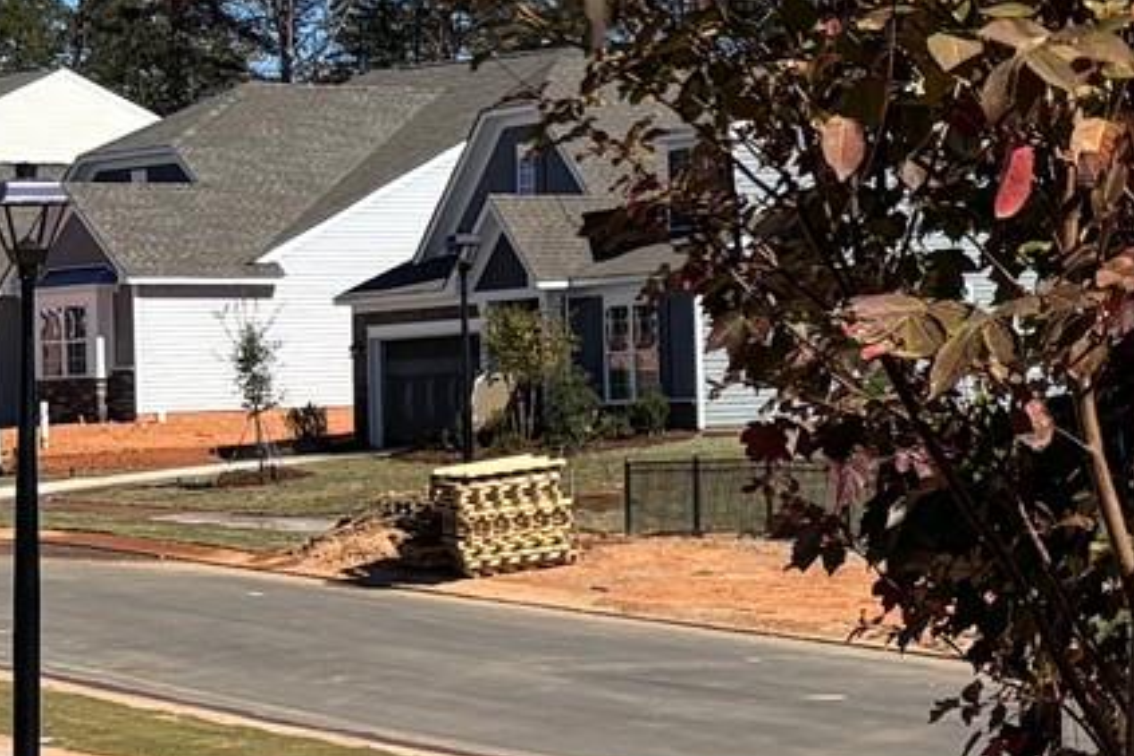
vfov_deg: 10.4
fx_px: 4126
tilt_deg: +2.2
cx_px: 2729
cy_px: 190
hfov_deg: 12.3
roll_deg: +2.5
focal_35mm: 131
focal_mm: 5.96
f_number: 1.6
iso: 50
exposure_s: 1/3937
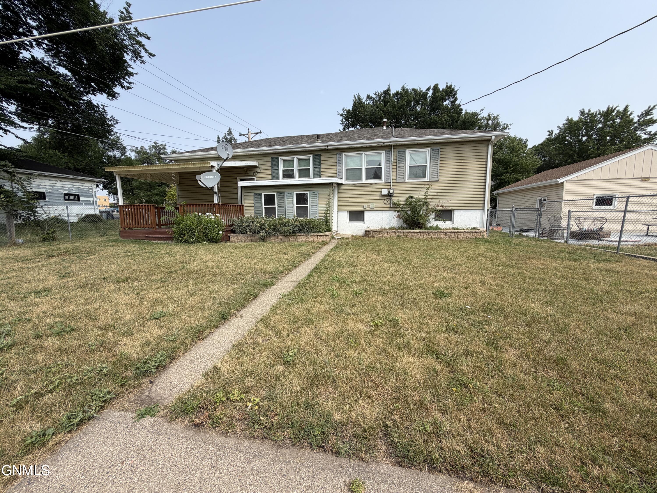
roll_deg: +1.0
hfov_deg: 102.1
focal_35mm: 14
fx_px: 266
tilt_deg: -6.4
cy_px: 246
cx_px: 328
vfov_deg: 85.7
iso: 25
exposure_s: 1/770
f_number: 2.2
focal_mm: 2.22
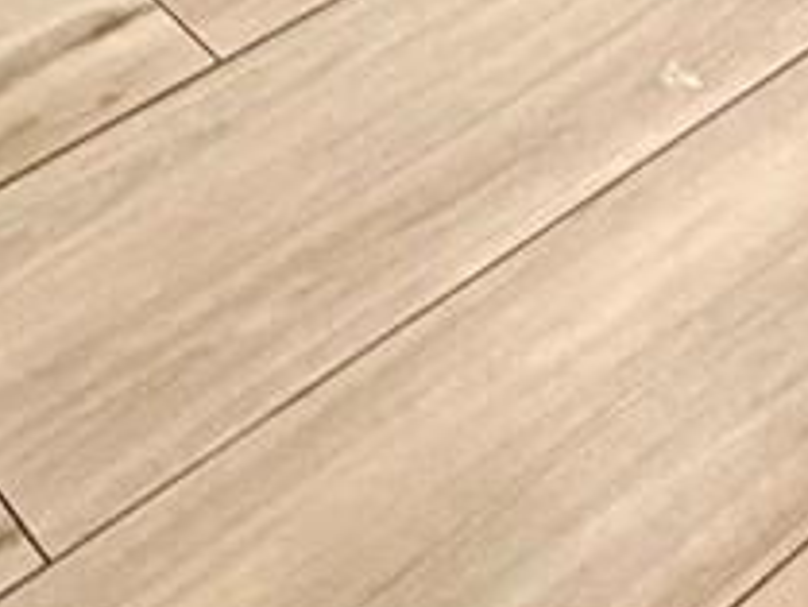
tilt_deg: -8.1
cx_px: 765
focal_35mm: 107
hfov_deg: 18.0
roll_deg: +0.4
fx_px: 2499
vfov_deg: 9.7
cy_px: -1345
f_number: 2.2
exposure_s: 1/60
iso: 250
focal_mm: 2.22
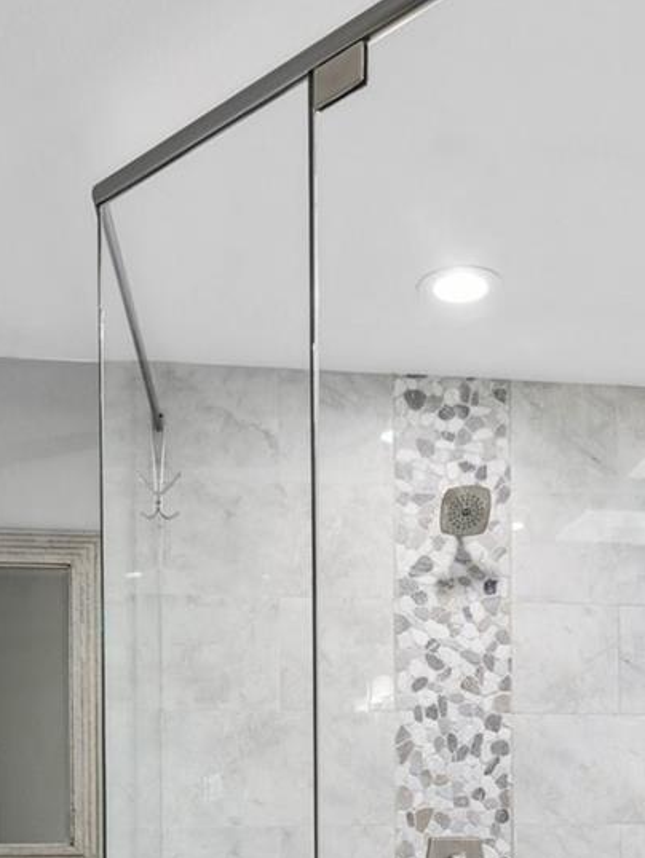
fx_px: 993
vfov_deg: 41.7
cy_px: 823
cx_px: 402
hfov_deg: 35.8
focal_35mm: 40
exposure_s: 1/6
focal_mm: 14
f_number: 8
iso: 400
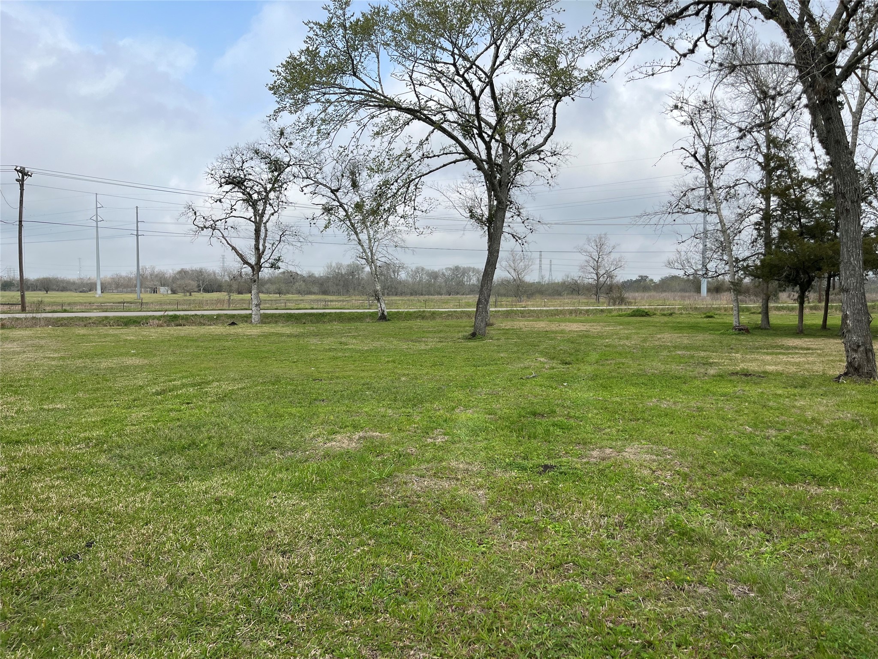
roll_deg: +0.4
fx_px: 659
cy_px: 330
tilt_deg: -3.1
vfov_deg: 53.1
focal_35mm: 26
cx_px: 439
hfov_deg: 67.3
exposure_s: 1/2899
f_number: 1.6
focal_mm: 5.1
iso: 50
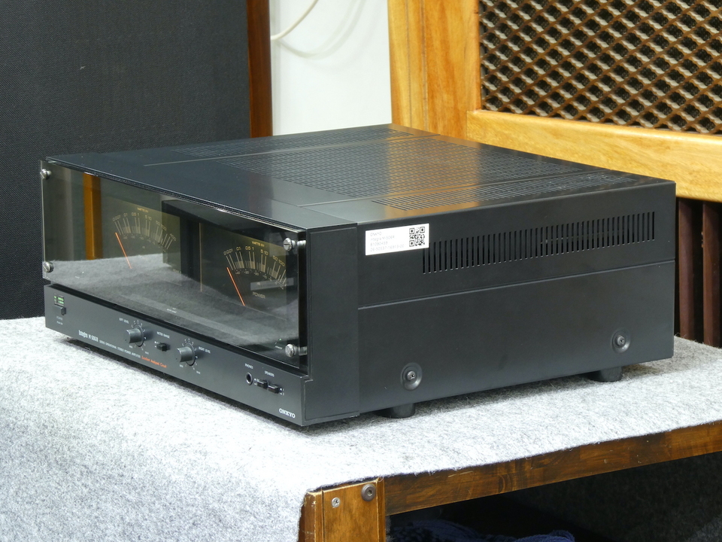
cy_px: 271
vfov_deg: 12.0
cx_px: 361
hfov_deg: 15.9
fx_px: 2586
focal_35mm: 124
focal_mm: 22.3
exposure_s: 1
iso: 200
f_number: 5.2
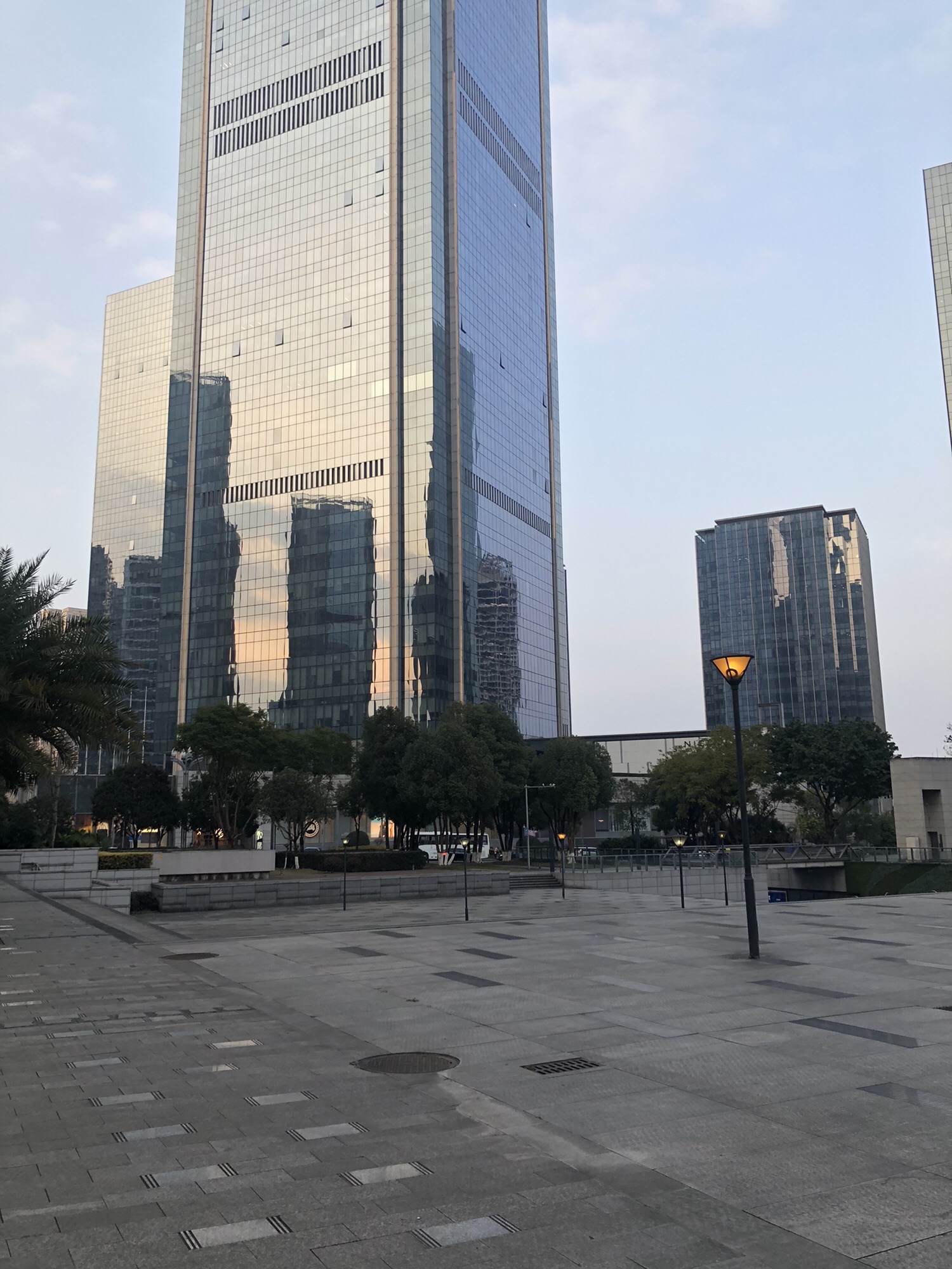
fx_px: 1027
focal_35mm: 28
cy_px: 634
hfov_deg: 49.7
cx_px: 476
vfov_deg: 63.4
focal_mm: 3.99
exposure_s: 1/287
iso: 20
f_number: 1.8
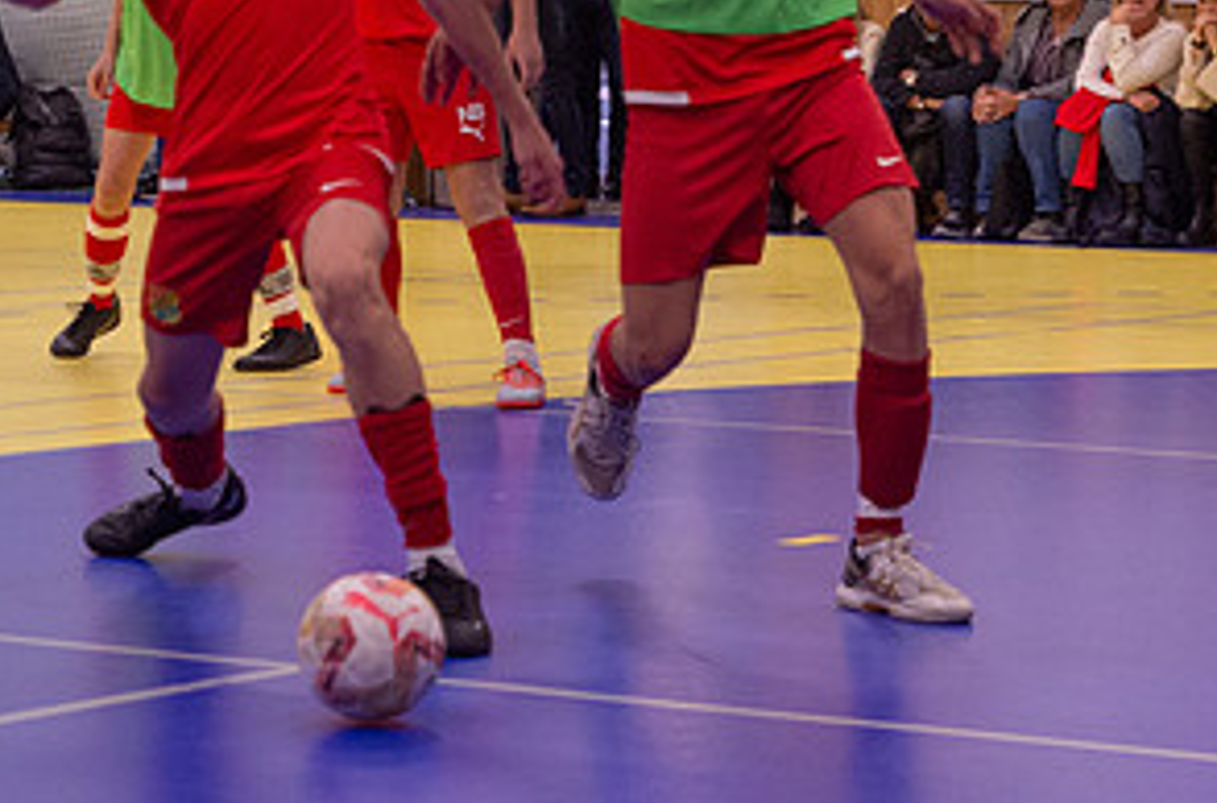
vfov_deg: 8.4
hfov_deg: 12.6
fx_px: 5493
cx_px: 318
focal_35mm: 163
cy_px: 306
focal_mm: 65
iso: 2800
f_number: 3.2
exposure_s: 1/400
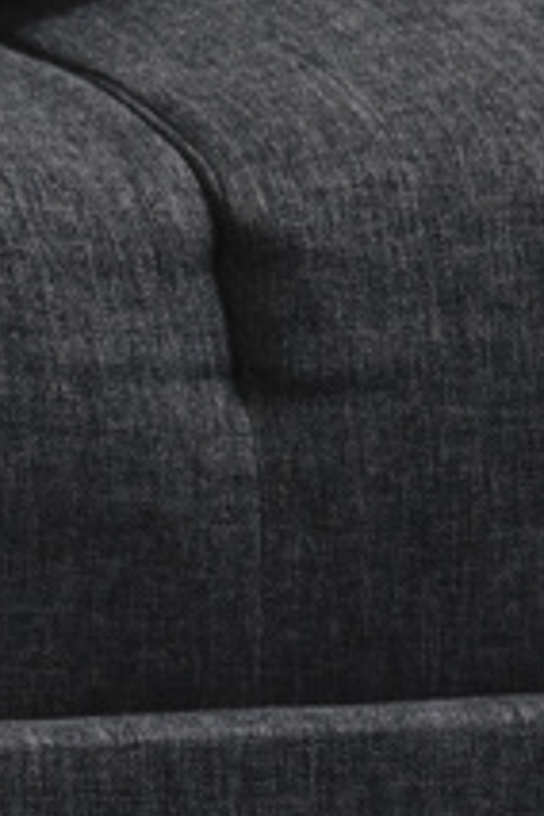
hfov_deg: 1.3
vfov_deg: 1.9
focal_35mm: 1054
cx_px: -2260
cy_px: -1647
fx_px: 23889
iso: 250
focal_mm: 112
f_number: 6.3
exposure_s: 1/125
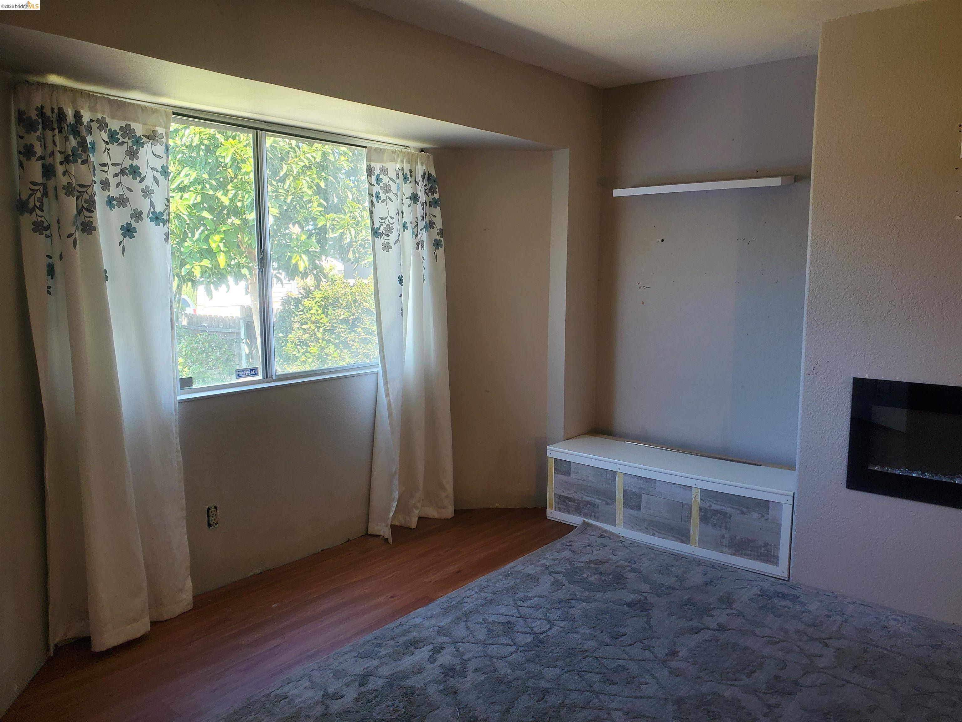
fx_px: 723
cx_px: 481
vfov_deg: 53.1
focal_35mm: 26
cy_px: 361
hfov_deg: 67.3
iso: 160
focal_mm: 4.3
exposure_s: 1/120
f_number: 2.4
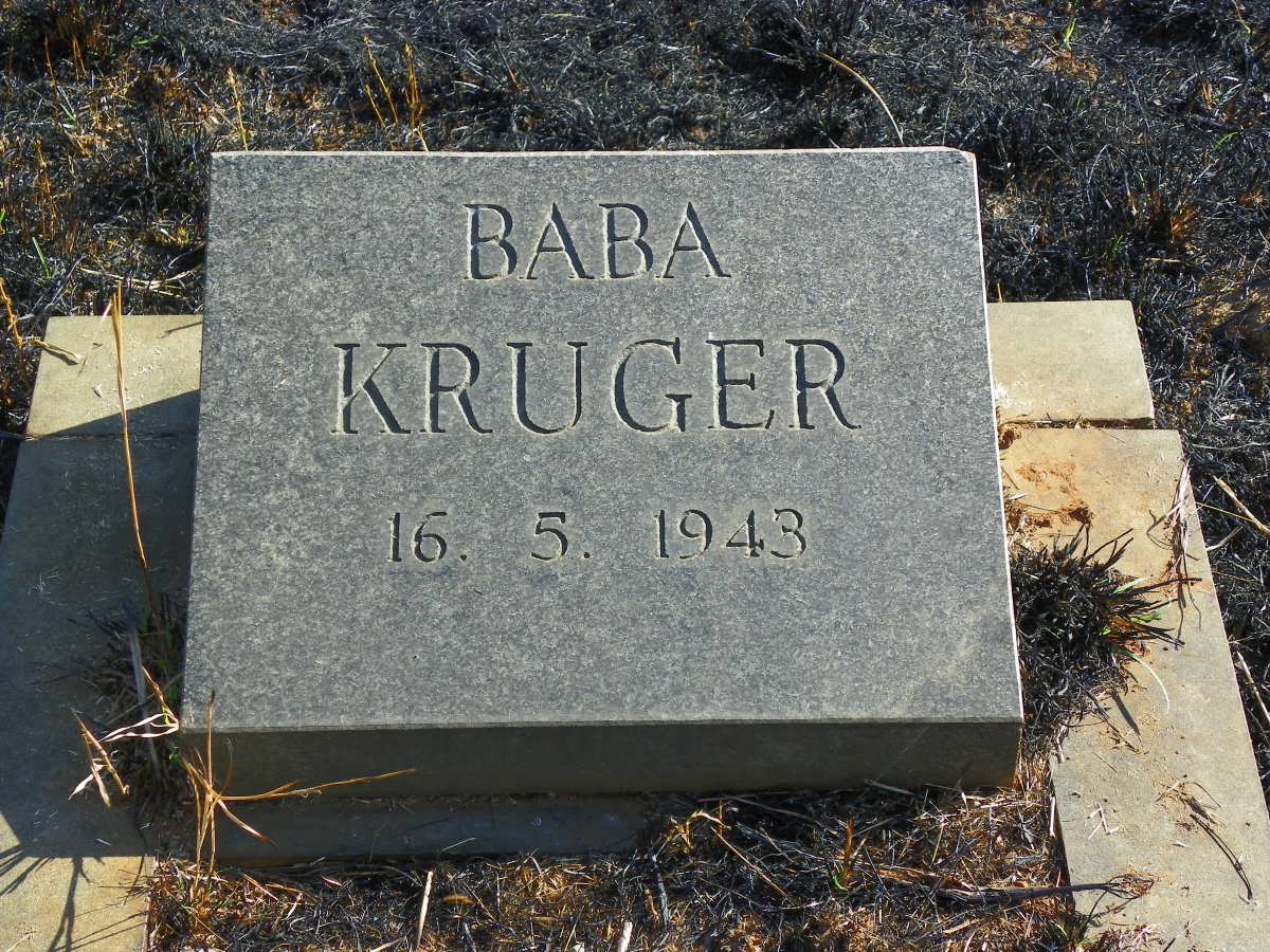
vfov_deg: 19.6
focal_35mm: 75
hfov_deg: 26.0
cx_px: 635
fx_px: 2752
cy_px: 476
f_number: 4
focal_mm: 13.4
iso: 64
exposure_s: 1/160
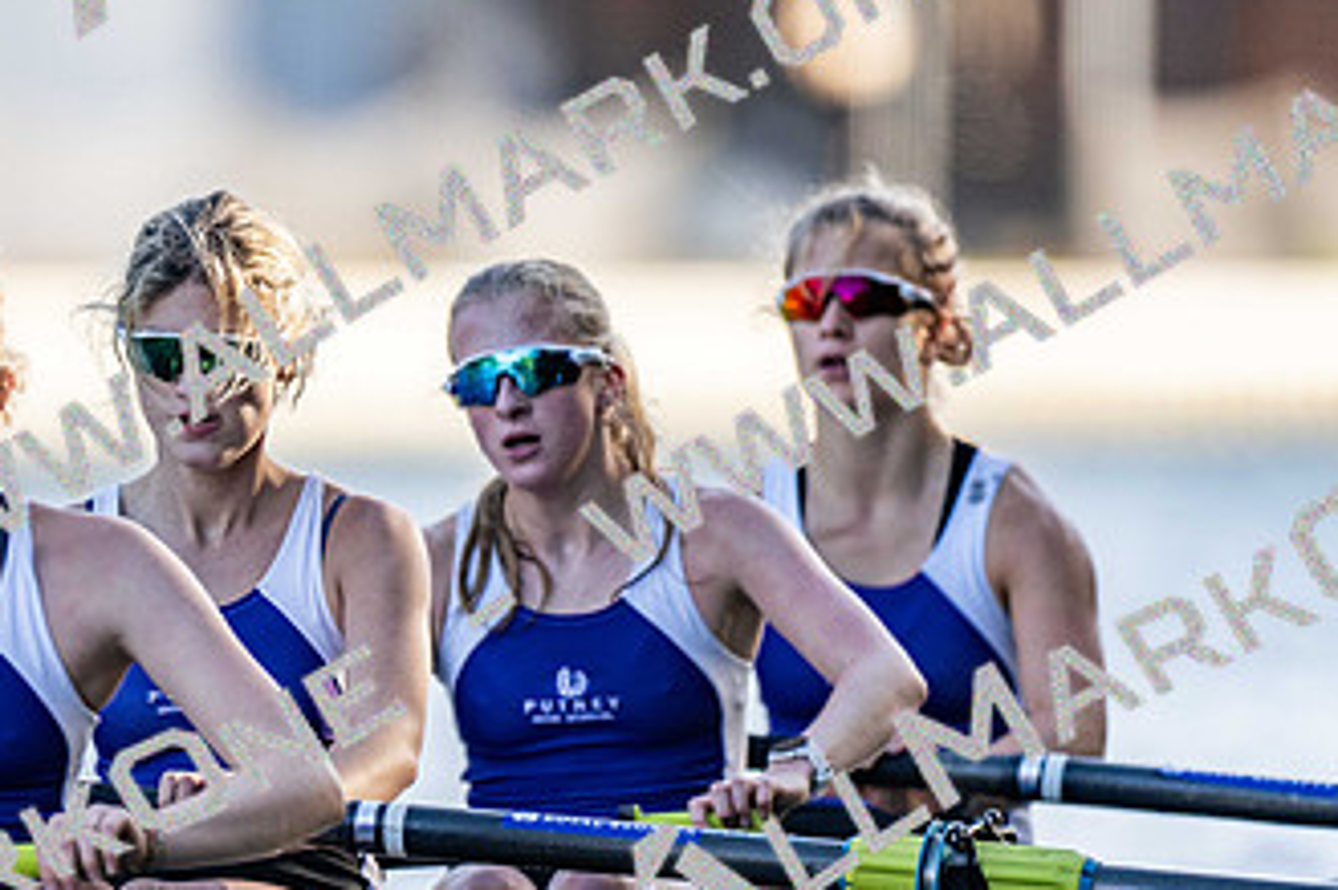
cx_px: 285
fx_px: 39338
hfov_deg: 1.9
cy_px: 632
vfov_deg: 1.3
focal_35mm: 1059
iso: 560
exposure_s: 1/2500
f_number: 4
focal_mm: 600
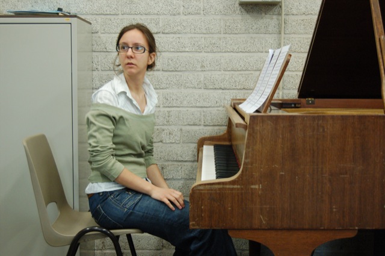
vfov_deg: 23.7
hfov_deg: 35.1
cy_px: 128
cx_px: 192
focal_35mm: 57
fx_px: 609
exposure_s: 1/30
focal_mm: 38
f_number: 4.8
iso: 1600
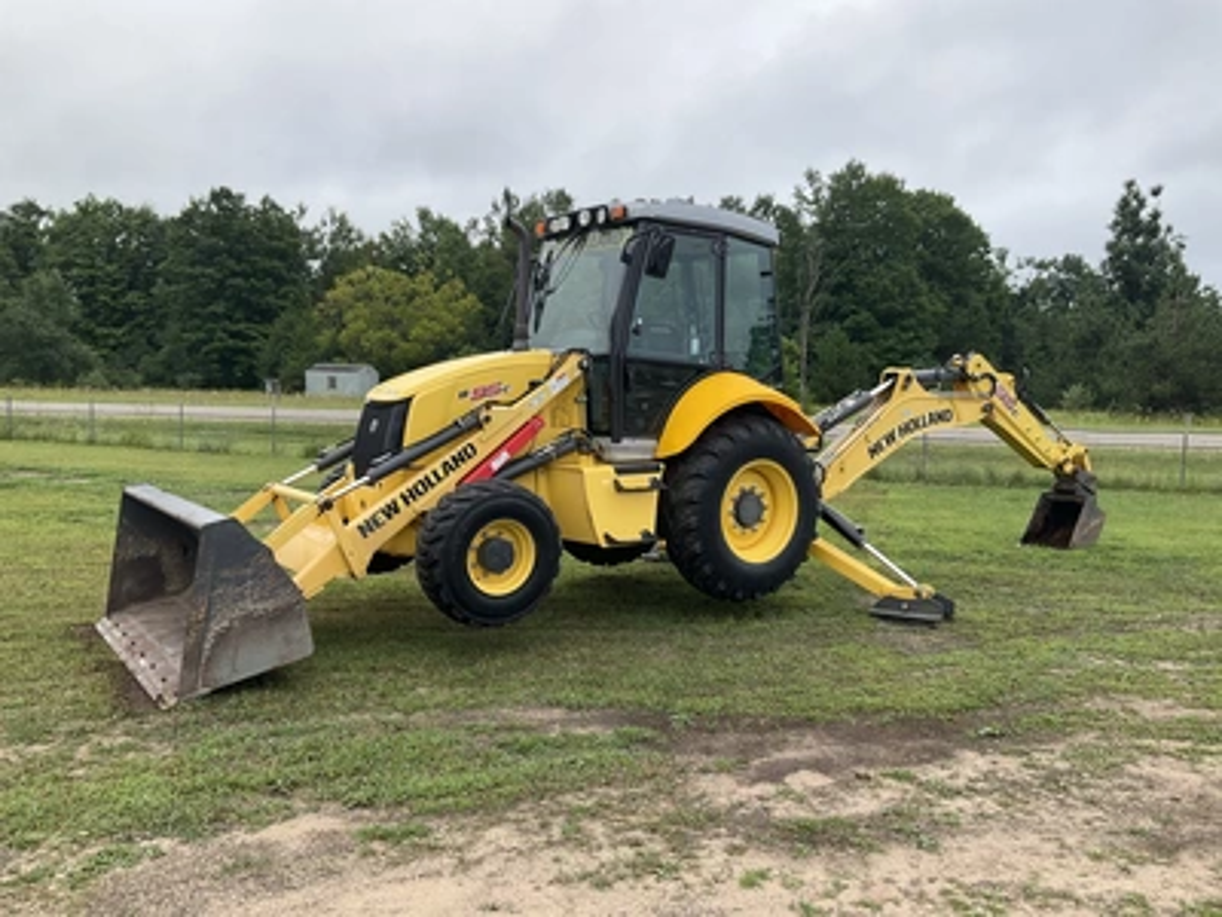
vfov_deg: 48.2
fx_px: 1024
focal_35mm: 29
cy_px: 458
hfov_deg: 61.7
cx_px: 611
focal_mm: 3
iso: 25
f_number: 1.8
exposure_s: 1/428
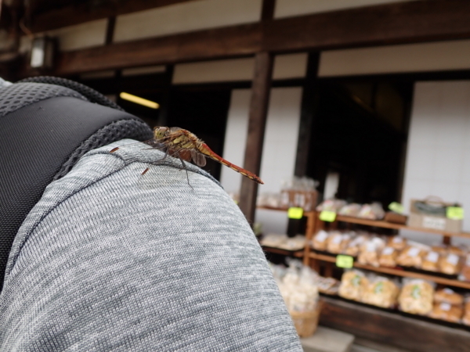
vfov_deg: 46.8
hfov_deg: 60.0
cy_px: 176
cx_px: 235
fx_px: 407
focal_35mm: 30
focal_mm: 5.5
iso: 100
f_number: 3.2
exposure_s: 1/400
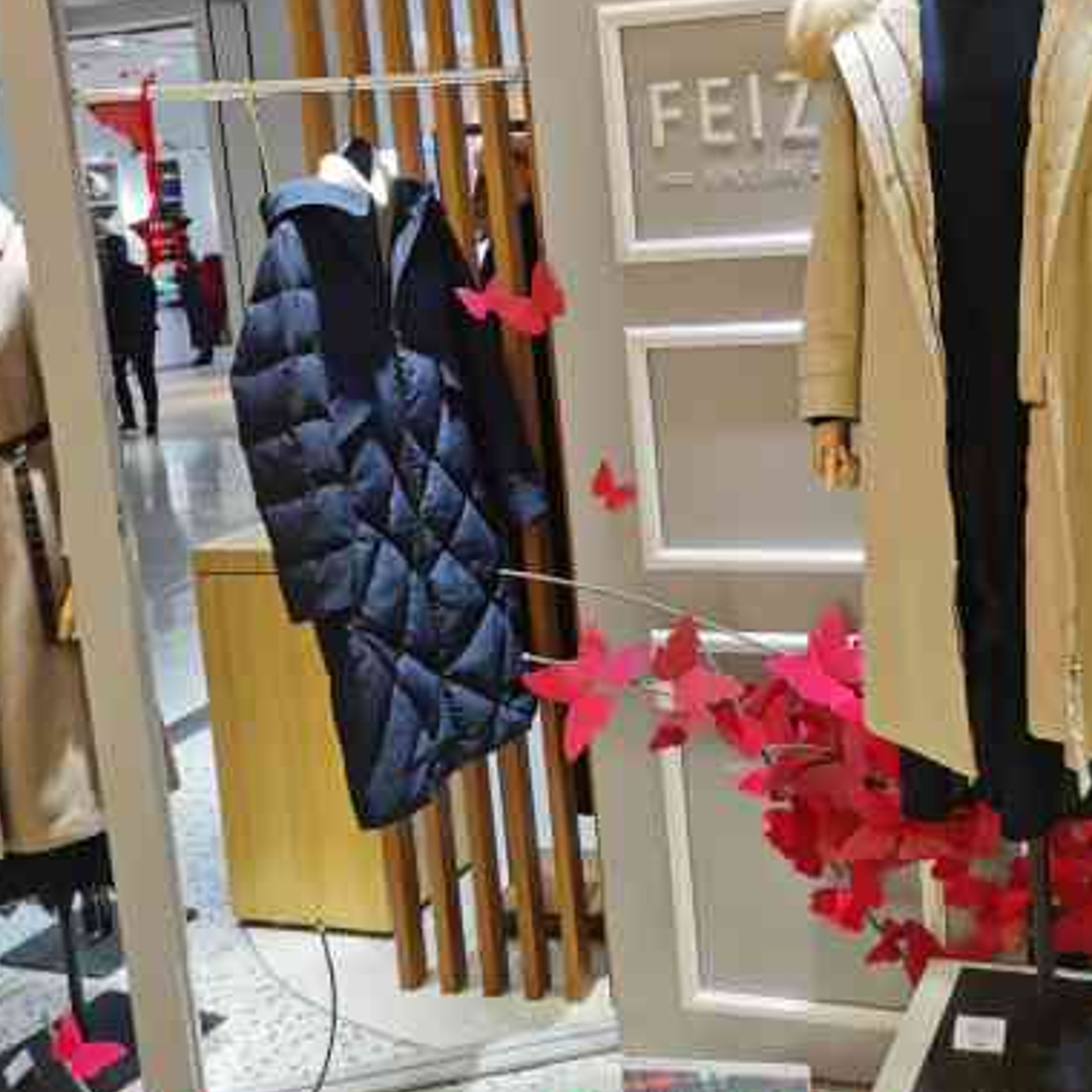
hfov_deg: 37.8
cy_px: 372
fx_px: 1570
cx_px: 756
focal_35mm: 44
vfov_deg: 38.0
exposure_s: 1/100
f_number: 1.8
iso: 50
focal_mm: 5.58
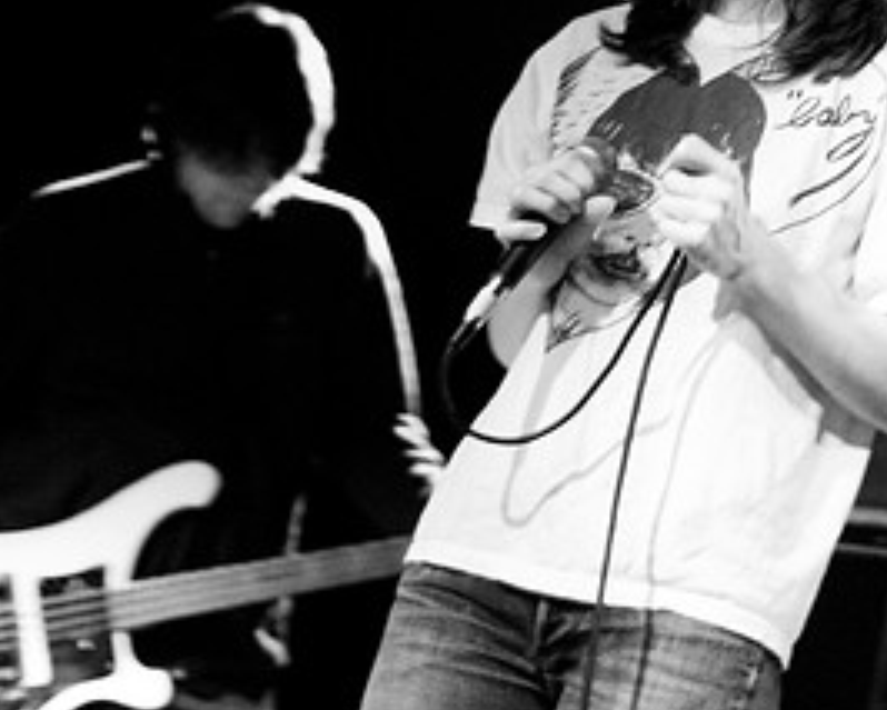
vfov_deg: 10.1
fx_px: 4018
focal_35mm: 153
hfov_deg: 12.5
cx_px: 880
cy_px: 92
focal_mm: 50
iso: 1000
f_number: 1.8
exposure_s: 1/30
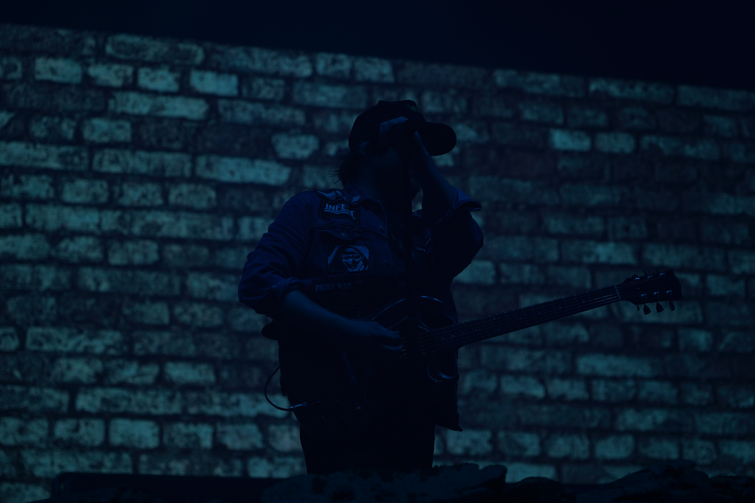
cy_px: 252
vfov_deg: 13.0
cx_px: 378
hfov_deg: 19.5
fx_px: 2202
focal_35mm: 105
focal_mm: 105
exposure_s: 1/125
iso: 100
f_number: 4
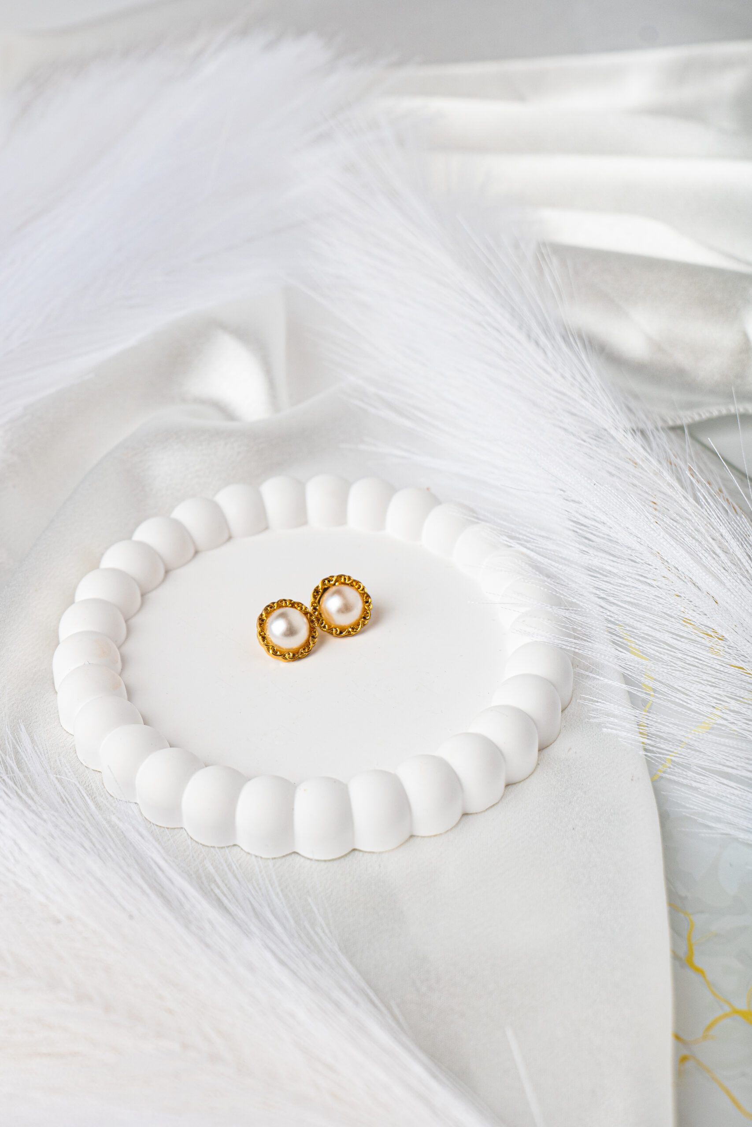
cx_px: 376
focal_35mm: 60
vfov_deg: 33.4
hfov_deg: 22.6
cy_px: 564
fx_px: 1880
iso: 400
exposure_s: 1/160
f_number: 7.1
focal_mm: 60
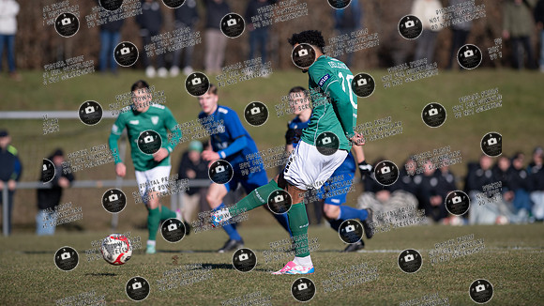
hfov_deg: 6.8
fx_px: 4568
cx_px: 272
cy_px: 134
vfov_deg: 3.8
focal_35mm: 317
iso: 72
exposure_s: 1/1600
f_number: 3.5
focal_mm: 300
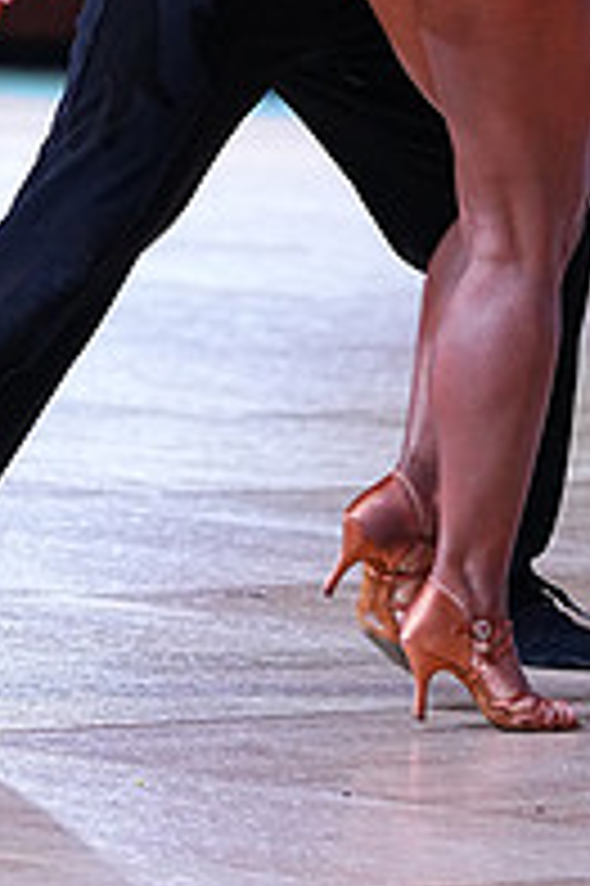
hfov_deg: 3.5
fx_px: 9653
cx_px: 381
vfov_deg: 5.2
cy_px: -234
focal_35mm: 392
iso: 2500
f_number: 4
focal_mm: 133
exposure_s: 1/500
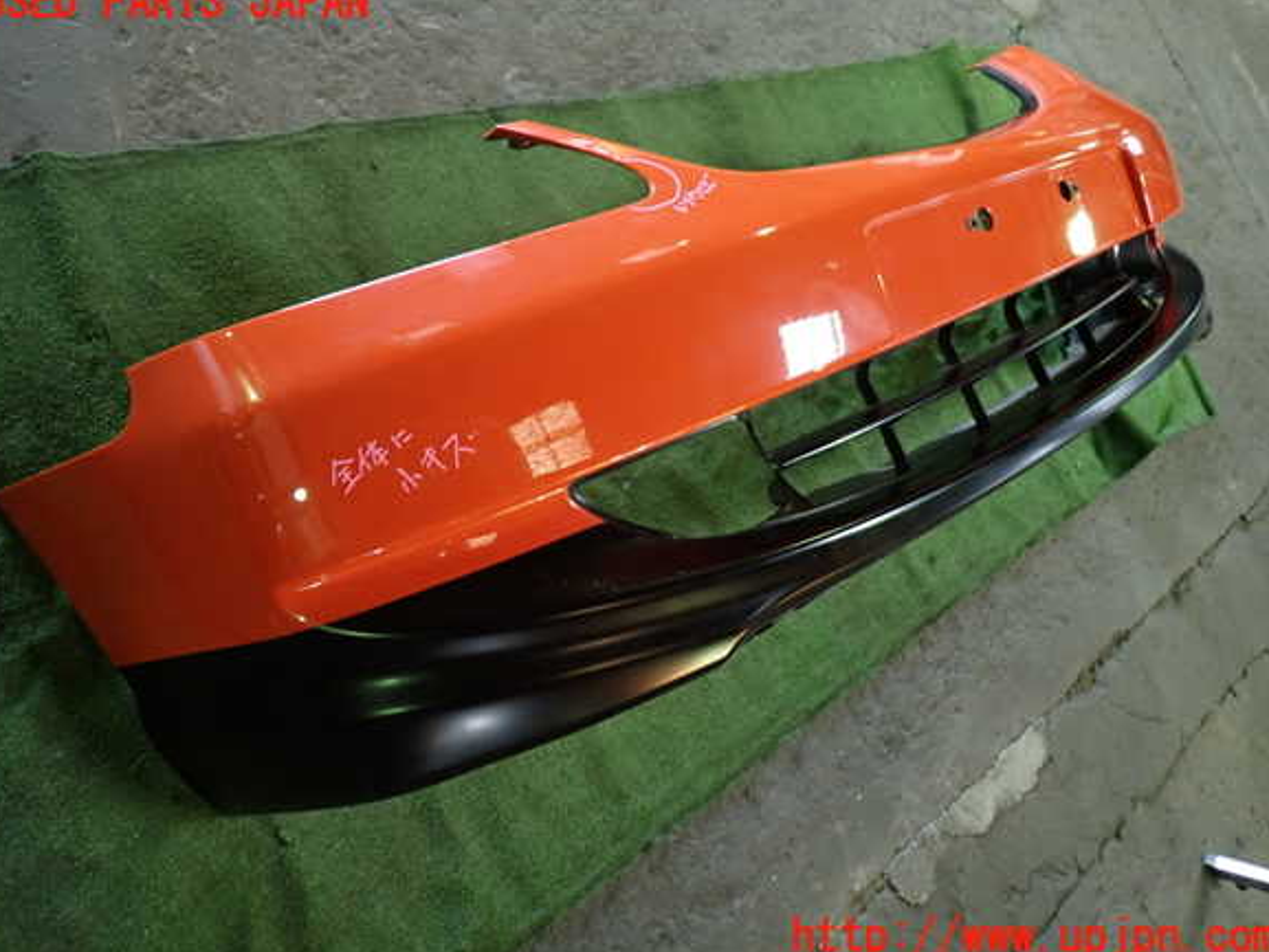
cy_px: 471
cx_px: 629
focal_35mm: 26
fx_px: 953
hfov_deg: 67.3
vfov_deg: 53.1
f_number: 2
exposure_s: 1/30
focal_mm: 4.5
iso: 250
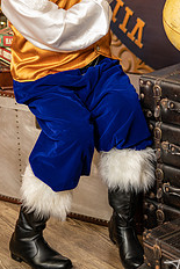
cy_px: 57
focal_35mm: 97
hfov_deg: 14.1
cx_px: 115
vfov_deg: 20.8
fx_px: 726
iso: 320
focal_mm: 50
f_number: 1.8
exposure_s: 1/80
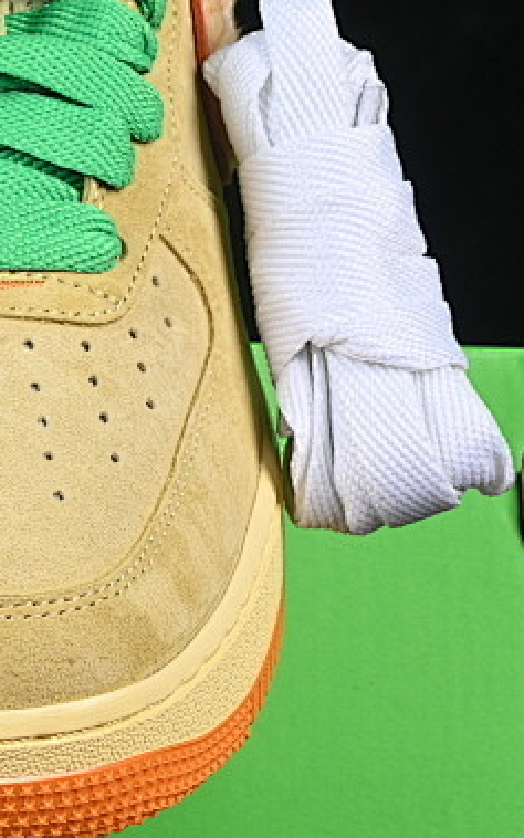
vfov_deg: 9.6
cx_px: -305
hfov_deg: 5.9
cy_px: 354
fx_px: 4979
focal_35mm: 218
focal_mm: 50
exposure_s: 1/80
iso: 160
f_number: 8
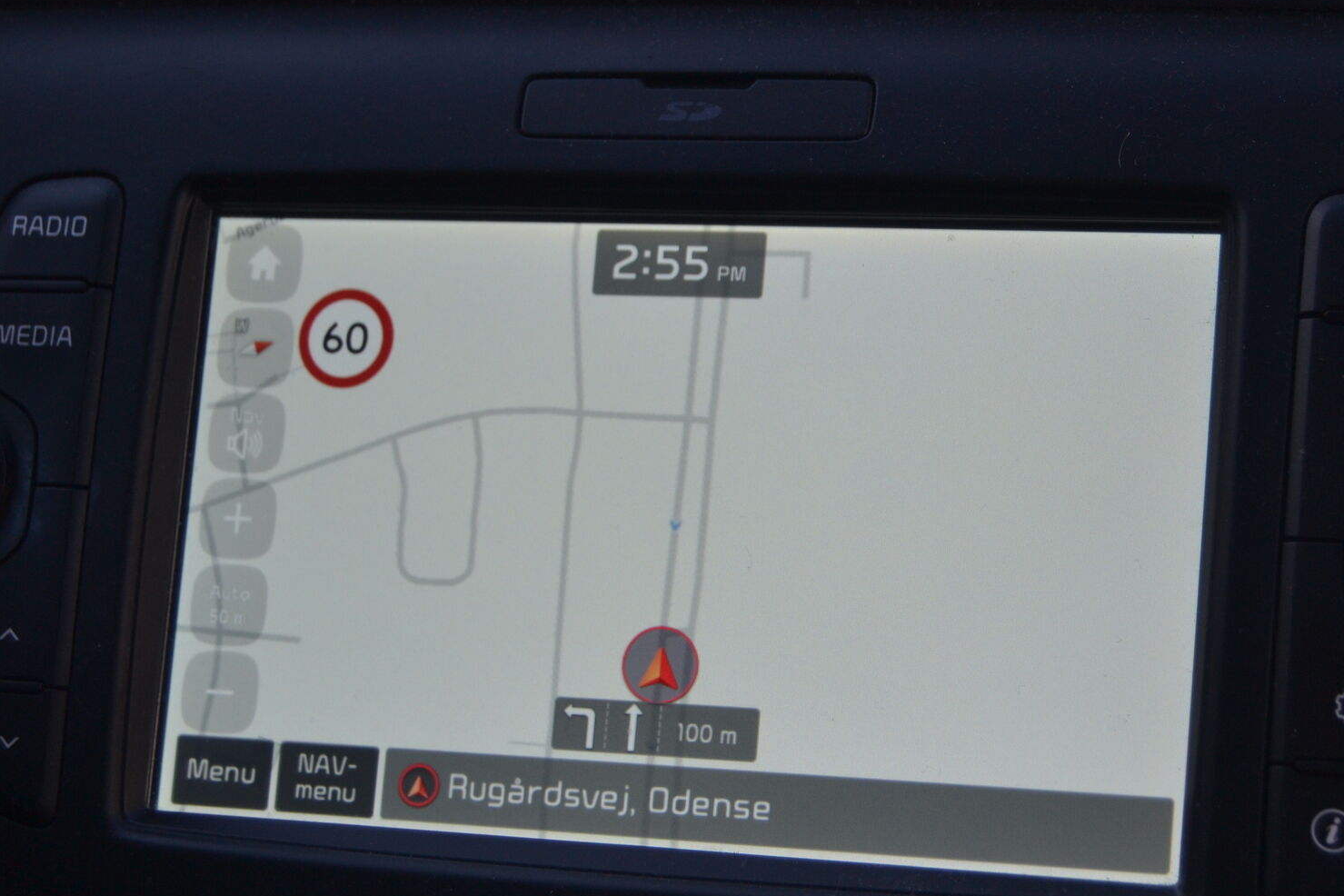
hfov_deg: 23.2
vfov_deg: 15.6
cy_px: 546
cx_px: 682
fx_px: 3272
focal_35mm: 88
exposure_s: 1/125
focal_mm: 45
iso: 180
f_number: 5.6
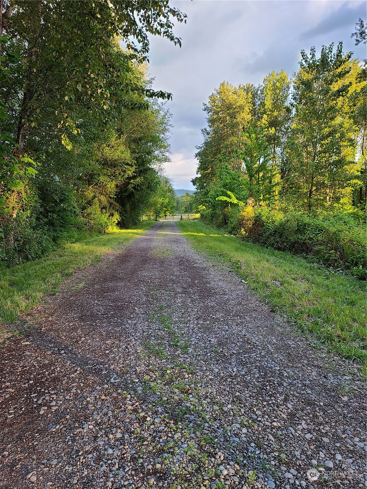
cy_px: 244
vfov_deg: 67.3
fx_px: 368
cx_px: 184
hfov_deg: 53.1
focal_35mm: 26
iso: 64
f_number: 1.8
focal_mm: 5.4
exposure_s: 1/119
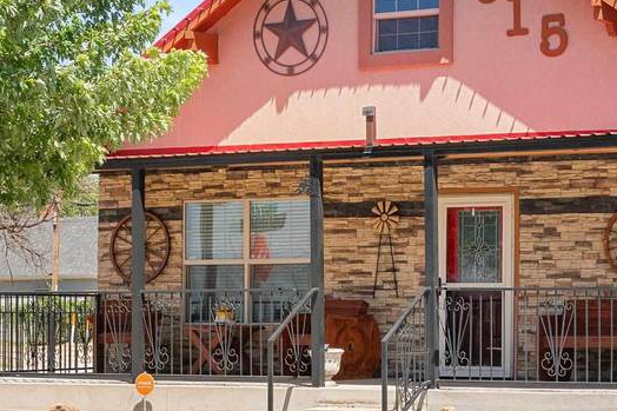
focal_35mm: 106
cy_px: 261
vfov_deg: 12.8
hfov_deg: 19.1
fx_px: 1824
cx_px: 430
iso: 125
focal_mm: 43.6
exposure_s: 1/640
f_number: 10
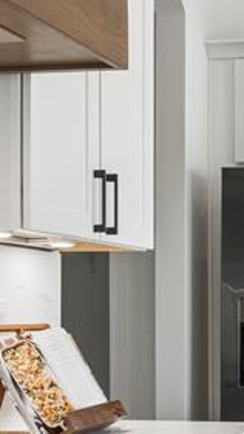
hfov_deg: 13.5
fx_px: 932
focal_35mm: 81
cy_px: 327
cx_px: 428
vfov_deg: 25.9
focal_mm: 17
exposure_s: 1/20
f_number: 9
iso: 400
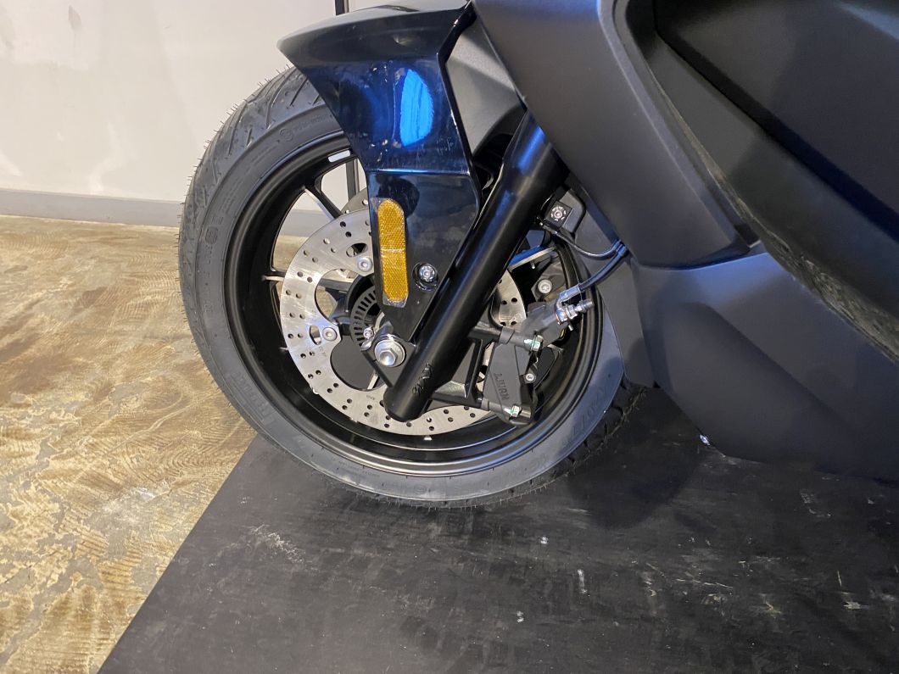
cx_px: 450
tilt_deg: -29.5
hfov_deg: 67.3
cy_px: 337
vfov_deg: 53.1
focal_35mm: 26
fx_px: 675
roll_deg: -2.0
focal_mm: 4.25
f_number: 1.8
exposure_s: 1/33
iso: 400
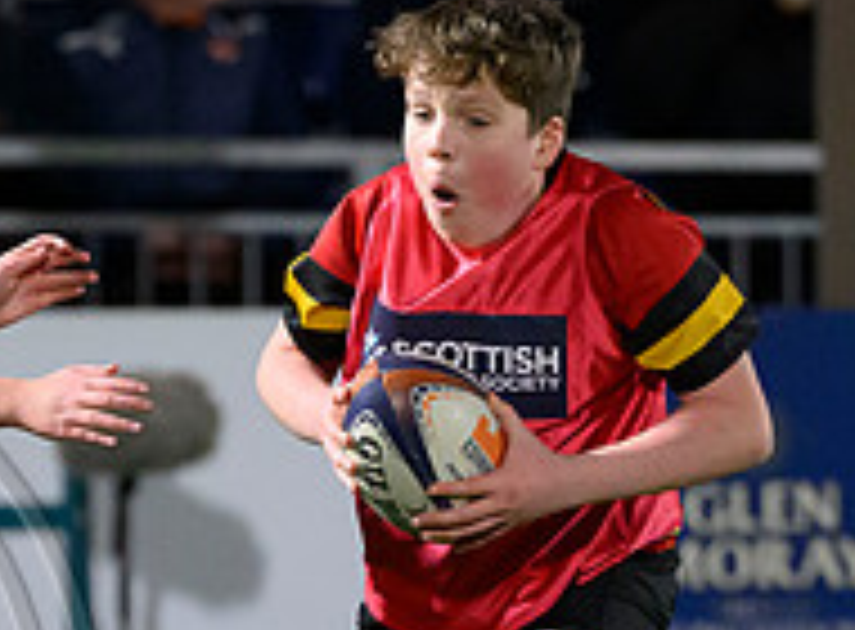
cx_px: 370
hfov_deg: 2.2
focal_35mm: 928
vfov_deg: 1.6
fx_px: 22777
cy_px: 918
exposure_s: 1/1250
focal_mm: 200
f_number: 3.2
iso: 6400
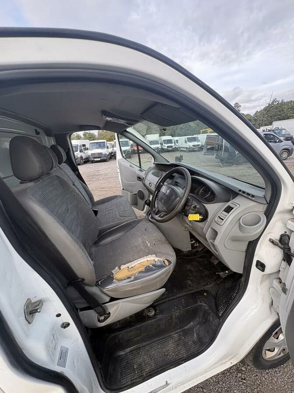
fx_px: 159
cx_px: 147
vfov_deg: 102.1
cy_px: 196
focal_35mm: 14
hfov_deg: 85.7
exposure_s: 1/155
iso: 40
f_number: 2.2
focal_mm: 2.22
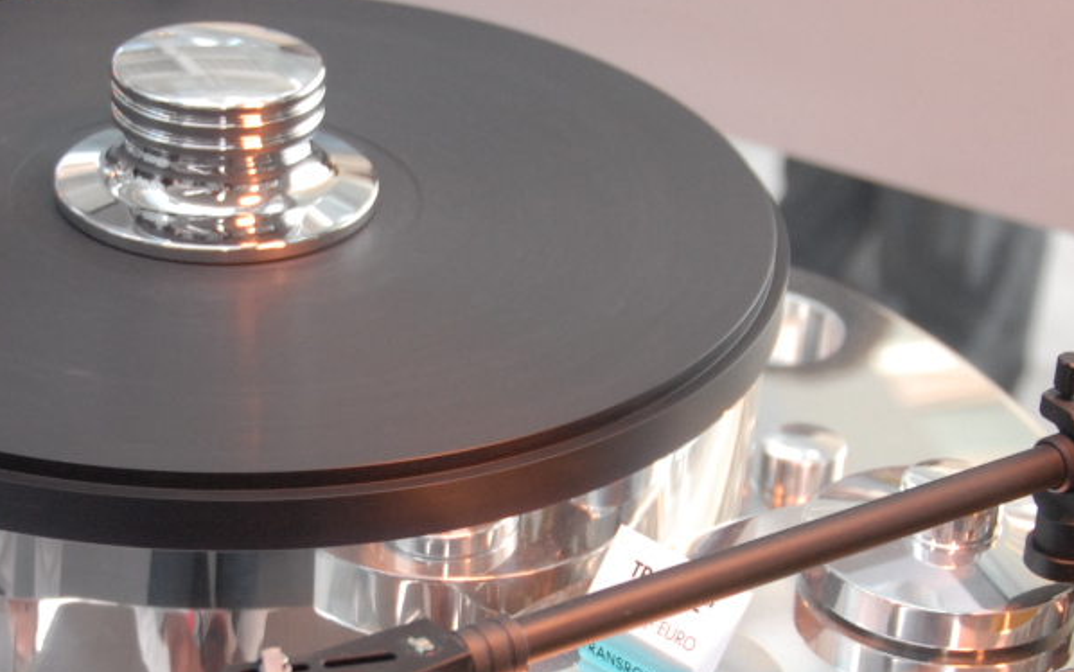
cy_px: 474
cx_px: 409
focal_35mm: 111
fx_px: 3258
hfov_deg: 18.7
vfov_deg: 11.8
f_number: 4
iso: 400
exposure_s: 1/60
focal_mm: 29
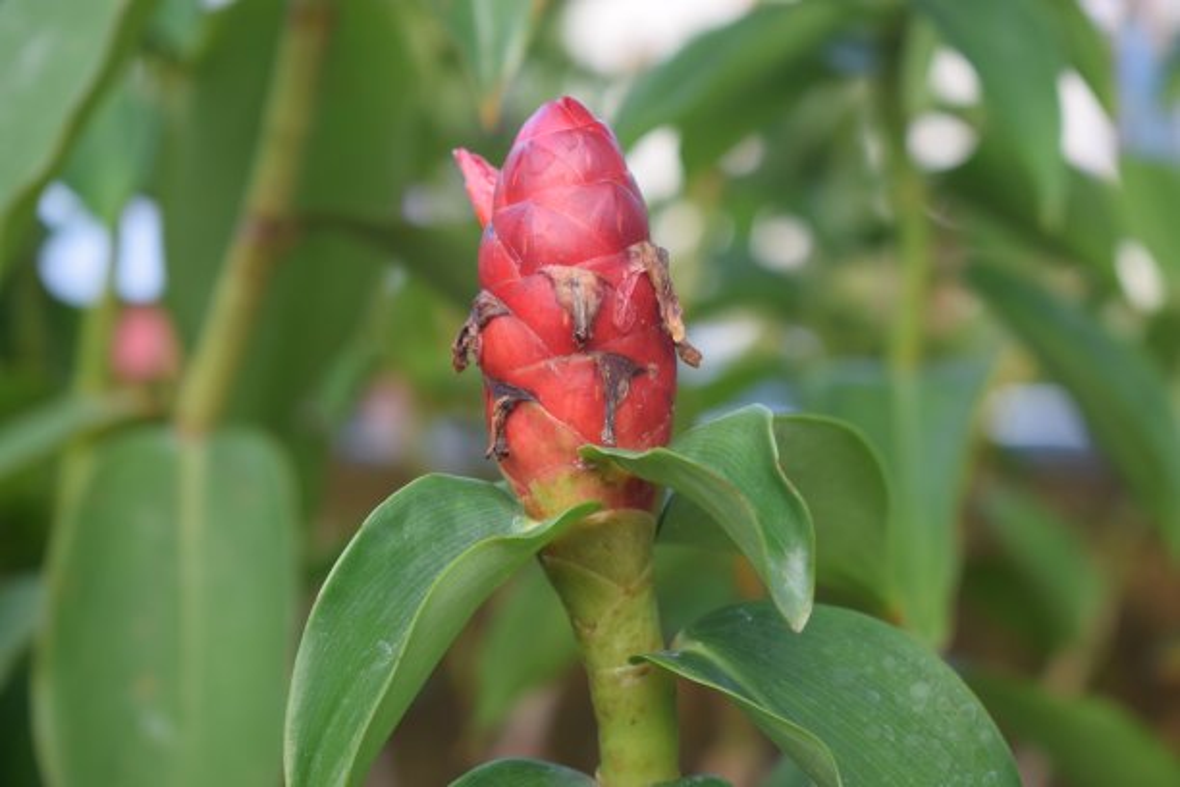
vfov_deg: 16.6
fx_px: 2704
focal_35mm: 82
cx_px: 590
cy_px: 394
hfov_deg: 24.6
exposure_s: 1/100
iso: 400
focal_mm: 55
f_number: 5.6
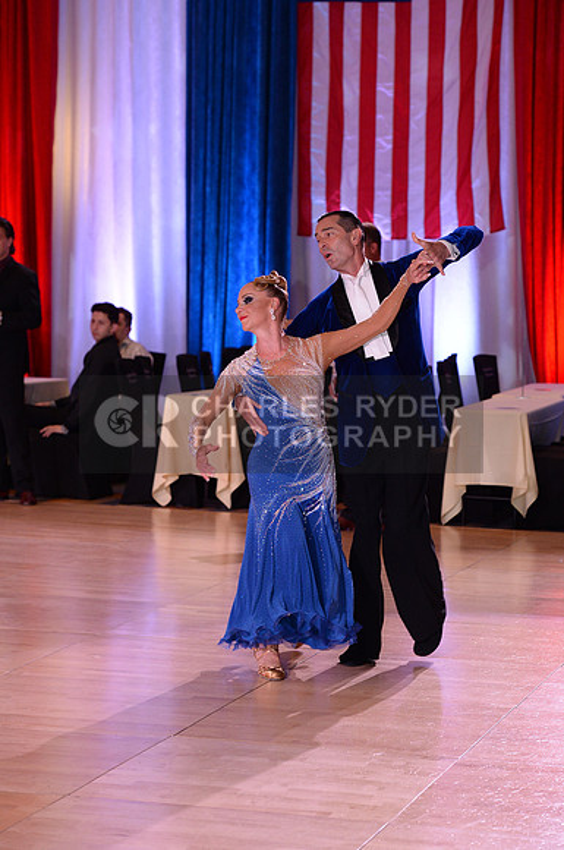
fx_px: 2475
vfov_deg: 19.5
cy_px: 425
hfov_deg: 13.0
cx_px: 282
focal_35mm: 105
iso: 2000
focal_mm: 105
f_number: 4.5
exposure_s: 1/250
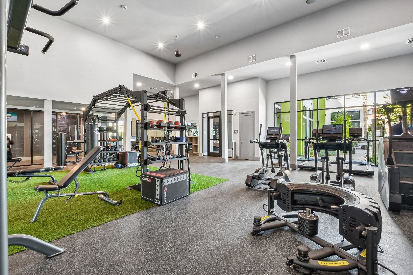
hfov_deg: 100.4
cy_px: 138
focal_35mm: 15
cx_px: 206
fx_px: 172
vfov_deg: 77.3
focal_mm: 10
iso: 100
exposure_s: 1/1.25
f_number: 8
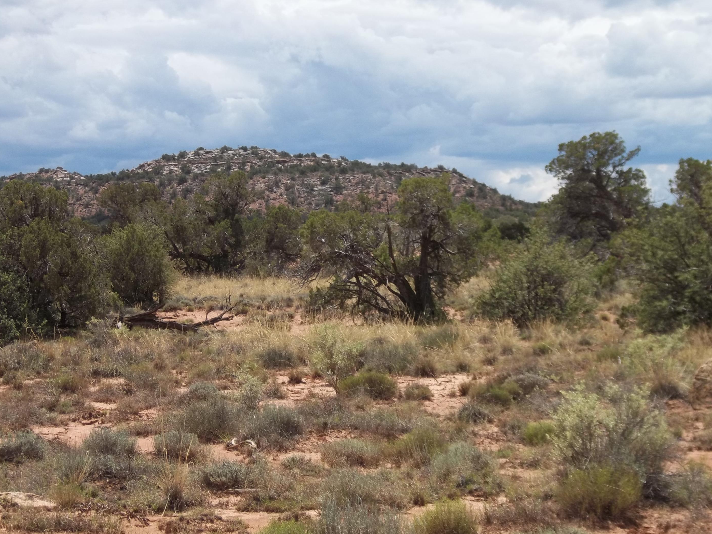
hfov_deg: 19.1
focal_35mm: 103
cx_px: 331
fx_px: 2119
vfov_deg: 14.4
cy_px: 270
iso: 80
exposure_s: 1/500
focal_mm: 17.1
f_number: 5.2
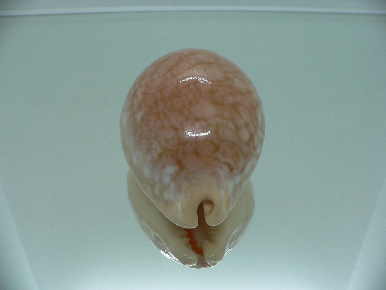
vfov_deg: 40.7
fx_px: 390
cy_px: 145
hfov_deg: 52.6
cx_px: 193
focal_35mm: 35
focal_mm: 4.6
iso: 80
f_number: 2.8
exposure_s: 1/60
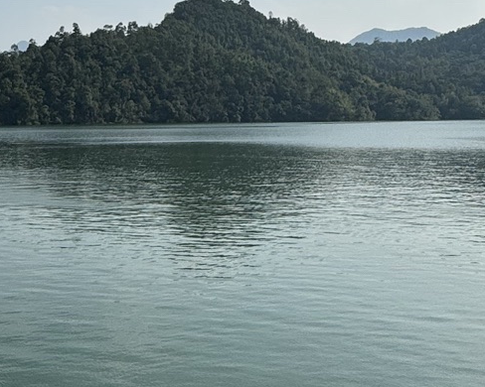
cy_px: 126
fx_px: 804
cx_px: 24
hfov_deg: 31.6
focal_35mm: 56
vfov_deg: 26.9
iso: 40
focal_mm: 2.22
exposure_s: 1/3390
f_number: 2.2
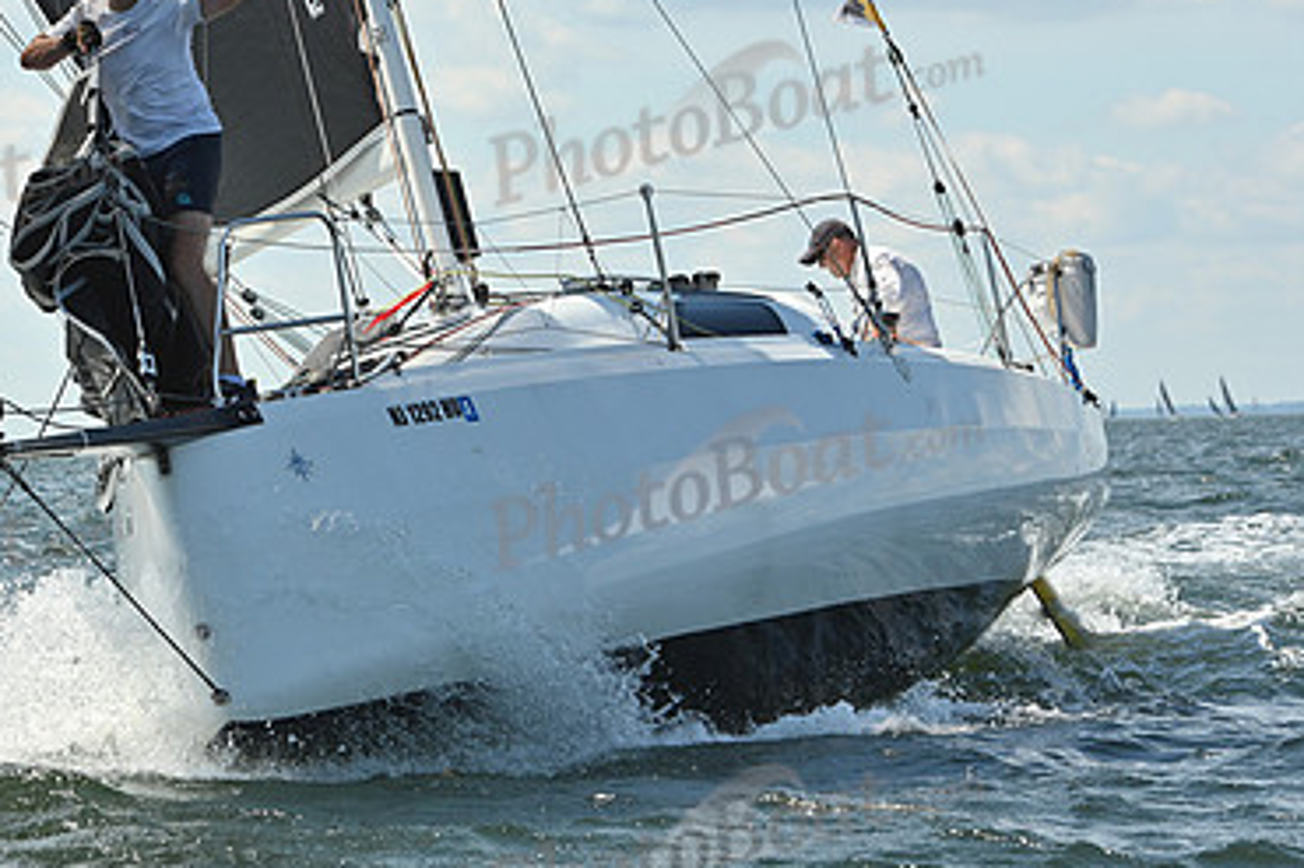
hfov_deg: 11.9
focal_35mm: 172
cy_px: 346
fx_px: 6227
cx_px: 309
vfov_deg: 8.0
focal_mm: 110
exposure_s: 1/1250
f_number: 8
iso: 250
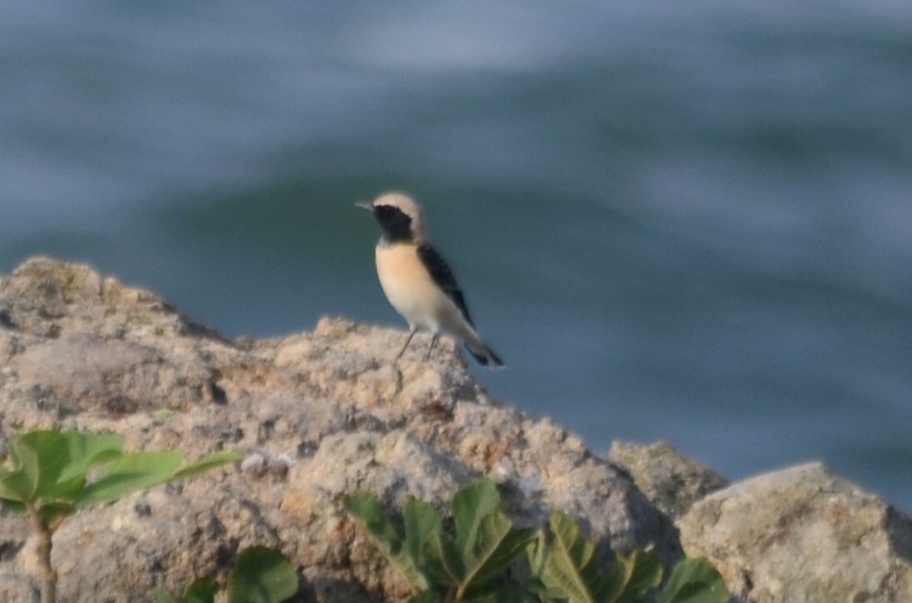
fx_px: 11374
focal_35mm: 450
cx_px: 456
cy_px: 302
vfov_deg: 3.0
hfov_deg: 4.6
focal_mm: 300
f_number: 5.6
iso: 250
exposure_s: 1/1250
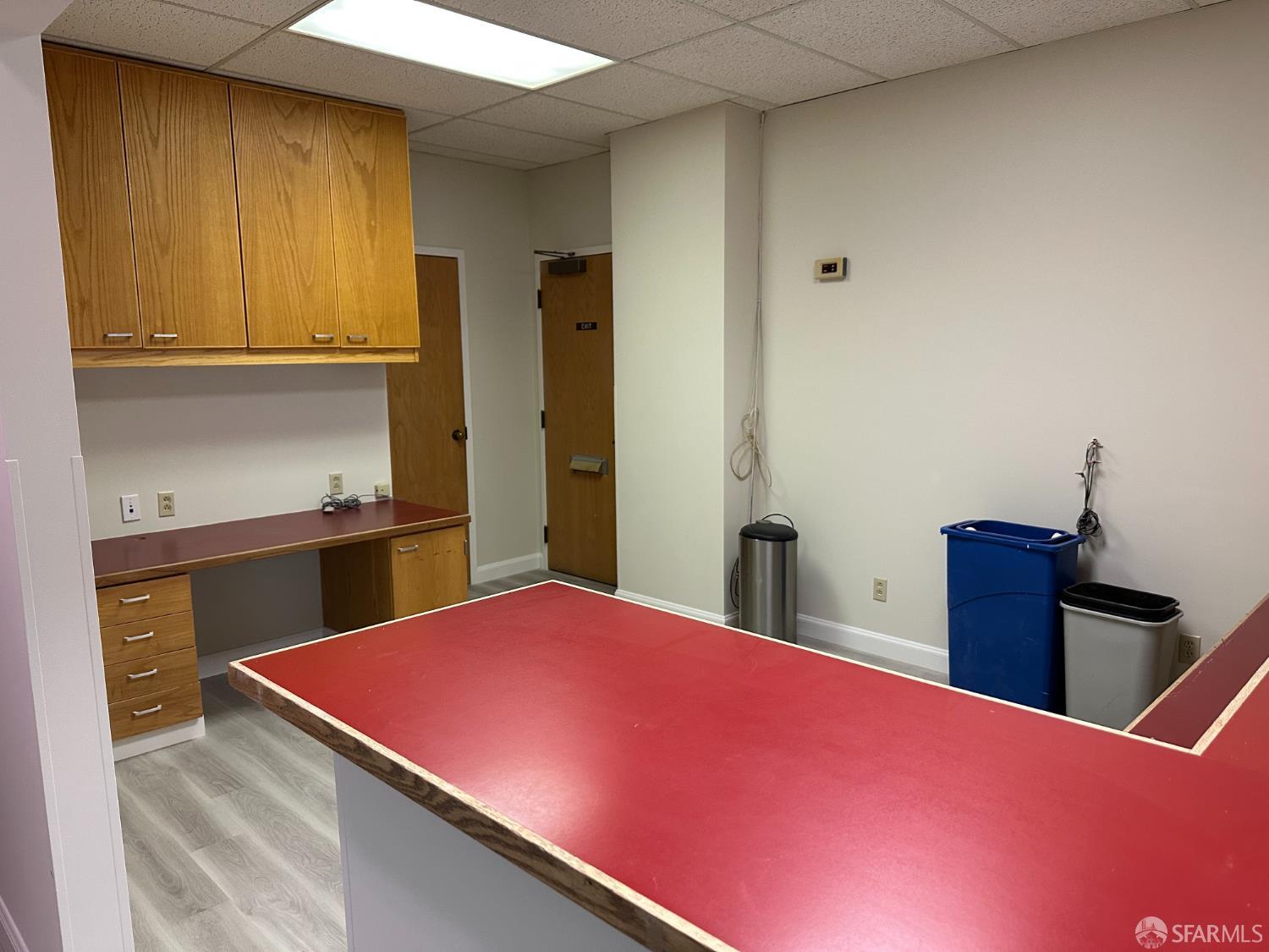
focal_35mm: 24
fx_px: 880
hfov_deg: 71.6
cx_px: 634
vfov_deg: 56.8
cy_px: 476
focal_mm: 6.86
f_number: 1.78
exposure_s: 1/60
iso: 320
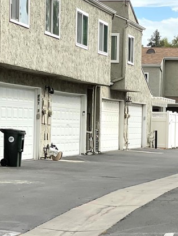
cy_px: 143
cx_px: 180
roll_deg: -1.5
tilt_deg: -0.8
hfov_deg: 9.4
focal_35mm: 157
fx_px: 1076
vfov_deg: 12.6
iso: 20
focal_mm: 7.5
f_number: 2.2
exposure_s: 1/1429
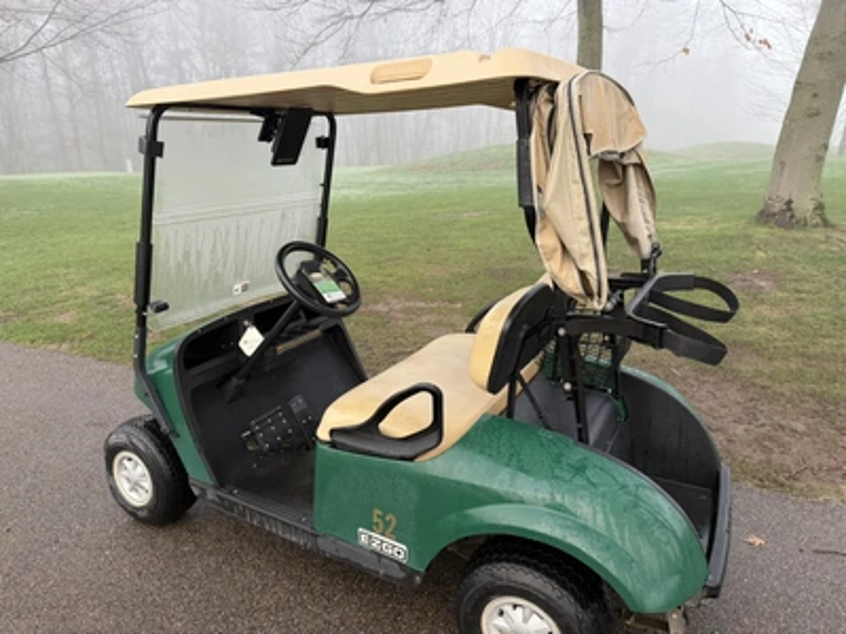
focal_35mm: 24
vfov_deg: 56.8
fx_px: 587
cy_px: 317
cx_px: 423
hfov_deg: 71.6
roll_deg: +1.2
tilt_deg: -7.3
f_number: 1.78
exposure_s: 1/158
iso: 64
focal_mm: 6.76
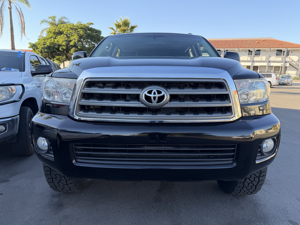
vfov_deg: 56.8
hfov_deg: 71.6
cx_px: 150
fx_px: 208
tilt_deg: -10.2
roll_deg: -1.2
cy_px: 112
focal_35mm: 24
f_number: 1.78
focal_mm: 6.76
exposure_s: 1/551
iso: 80
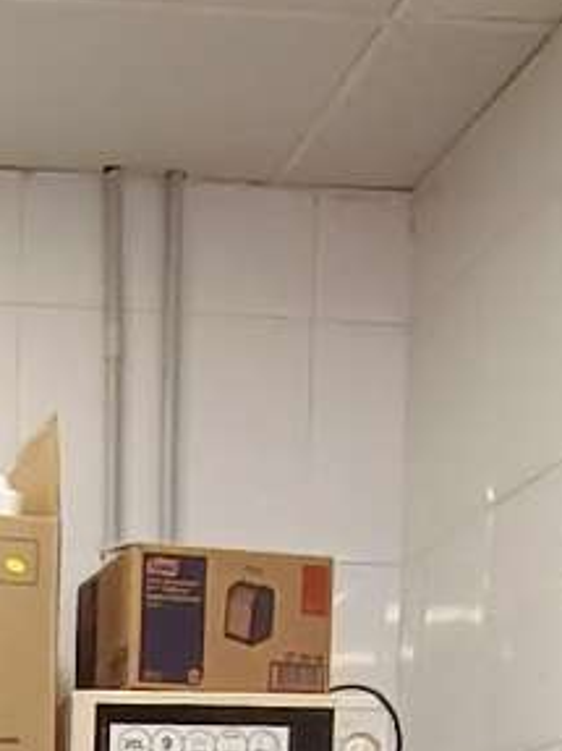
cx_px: -178
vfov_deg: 19.0
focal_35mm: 89
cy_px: 1161
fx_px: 1928
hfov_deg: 15.7
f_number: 2.2
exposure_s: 1/50
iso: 478
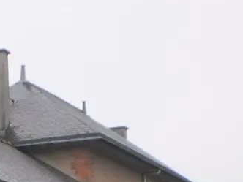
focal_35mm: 139
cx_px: -33
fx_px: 976
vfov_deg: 10.1
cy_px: 319
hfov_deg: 13.9
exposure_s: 1/30
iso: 125
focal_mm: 6.3
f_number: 3.1
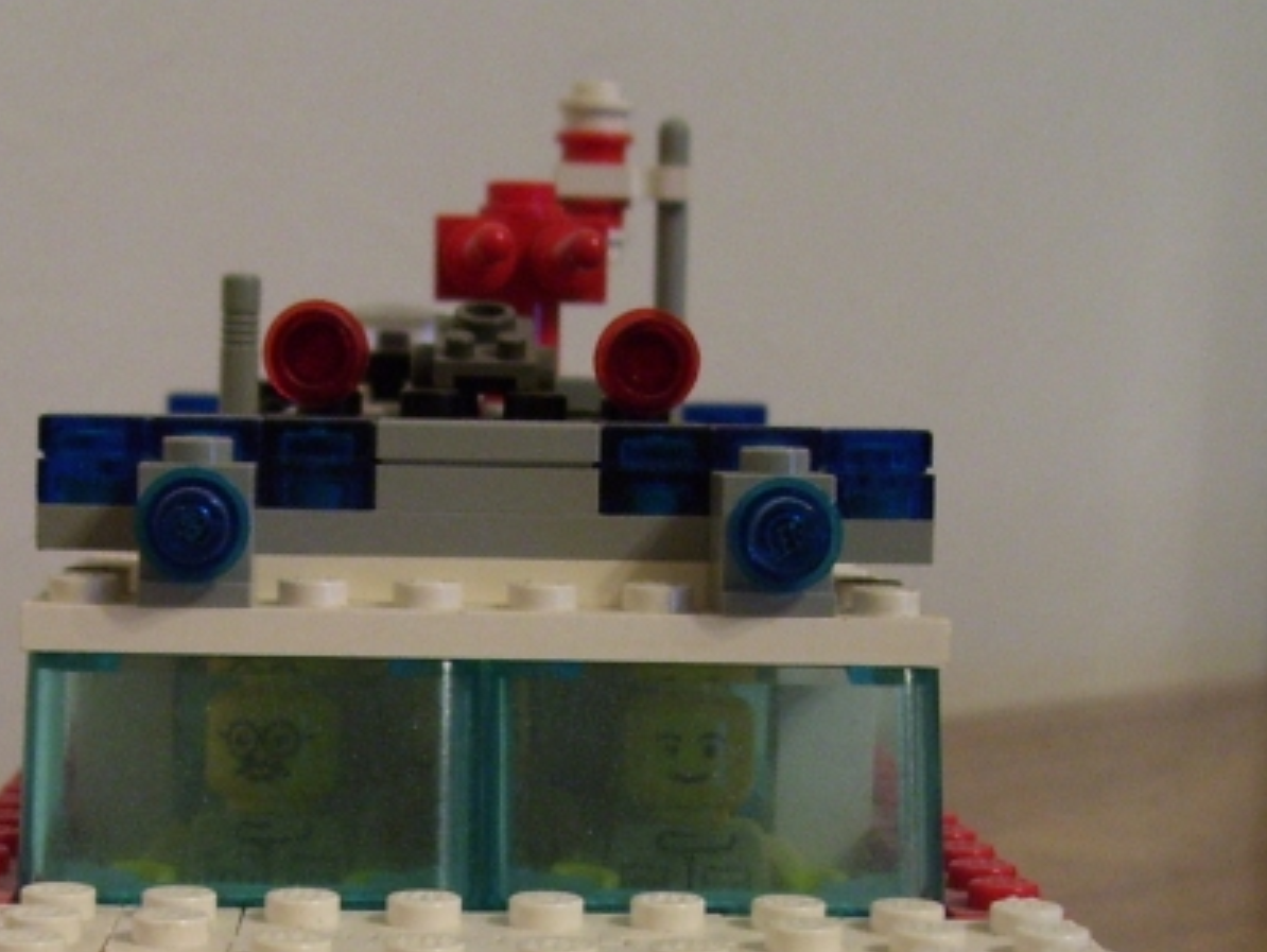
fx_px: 2893
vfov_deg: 18.1
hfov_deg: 24.6
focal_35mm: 79
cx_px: 455
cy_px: 1000
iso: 160
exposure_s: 1/8
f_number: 2.7
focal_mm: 6
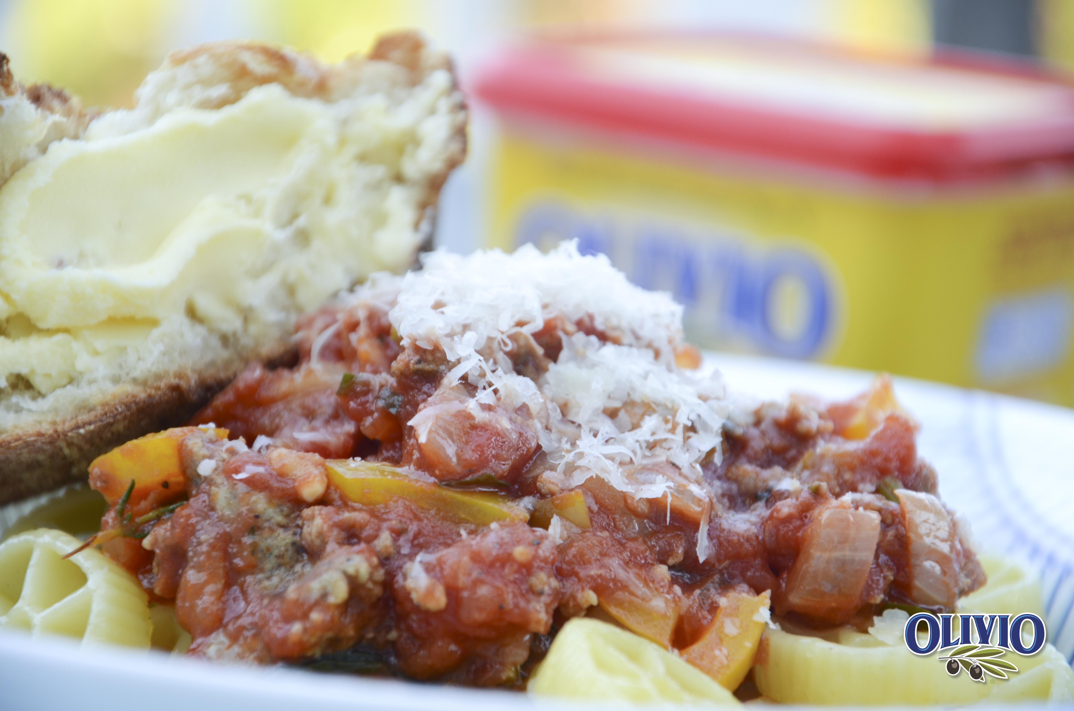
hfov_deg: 13.1
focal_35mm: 158
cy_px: 356
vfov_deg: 8.7
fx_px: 4689
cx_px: 537
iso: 200
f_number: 5.6
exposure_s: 1/80
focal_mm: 105
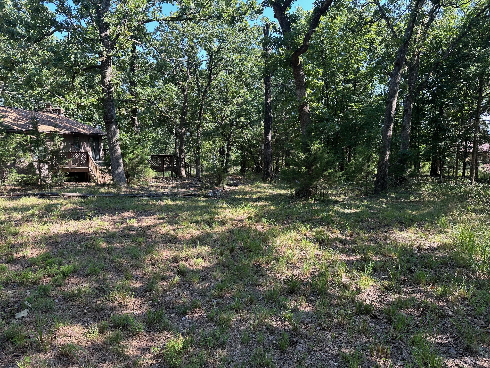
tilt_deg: -7.1
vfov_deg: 56.8
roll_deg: +0.8
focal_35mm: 24
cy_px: 184
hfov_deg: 71.6
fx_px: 340
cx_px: 245
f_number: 1.78
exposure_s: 1/377
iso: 80
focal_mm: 6.86
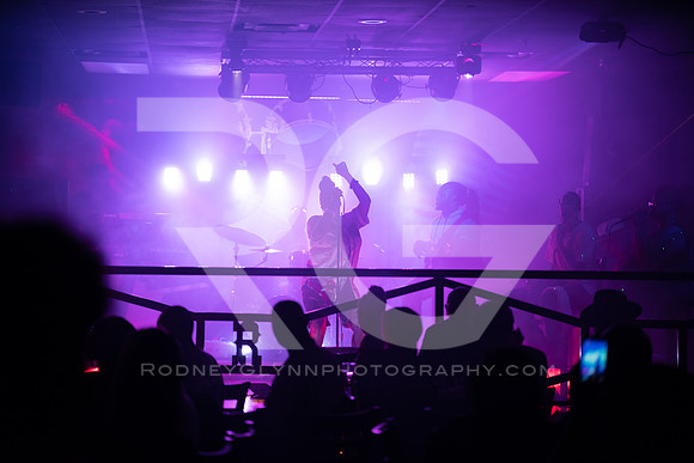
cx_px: 347
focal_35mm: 100
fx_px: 1928
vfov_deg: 13.7
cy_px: 232
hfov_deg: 20.4
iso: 400
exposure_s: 1/125
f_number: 1.8
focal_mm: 100
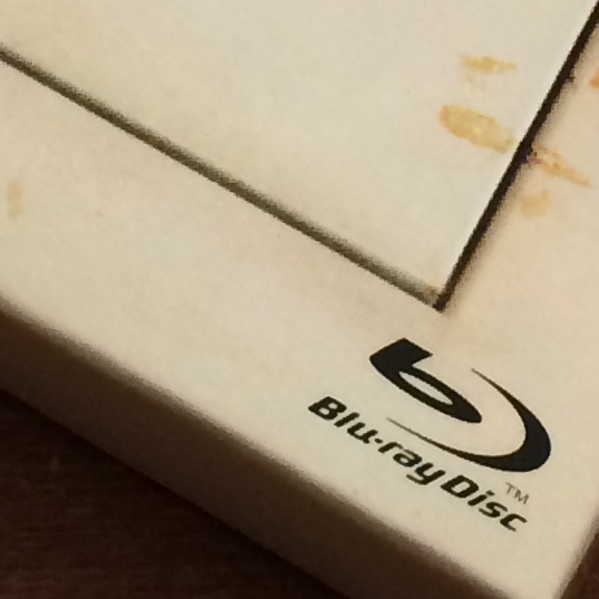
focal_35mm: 181
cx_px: 148
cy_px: -699
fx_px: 3544
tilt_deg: -58.1
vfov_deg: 9.0
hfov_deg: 9.6
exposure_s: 1/30
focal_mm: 4.15
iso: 50
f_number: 2.2
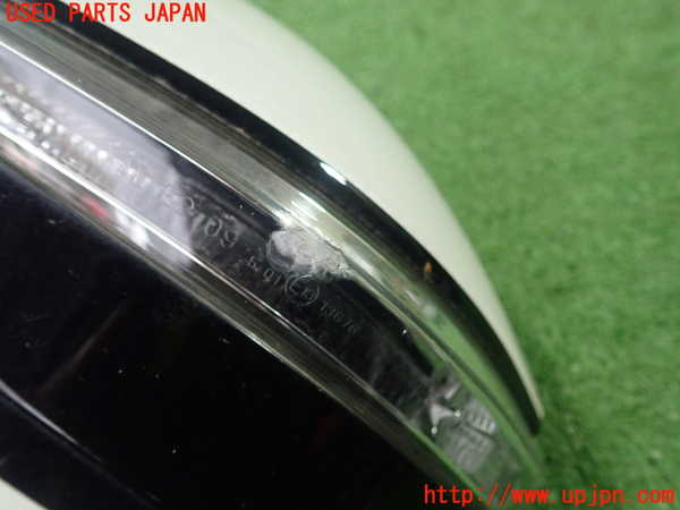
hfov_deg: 60.0
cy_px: 255
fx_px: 589
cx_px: 340
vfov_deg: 46.8
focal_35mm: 30
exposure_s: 1/125
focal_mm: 5.5
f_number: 2.3
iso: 500
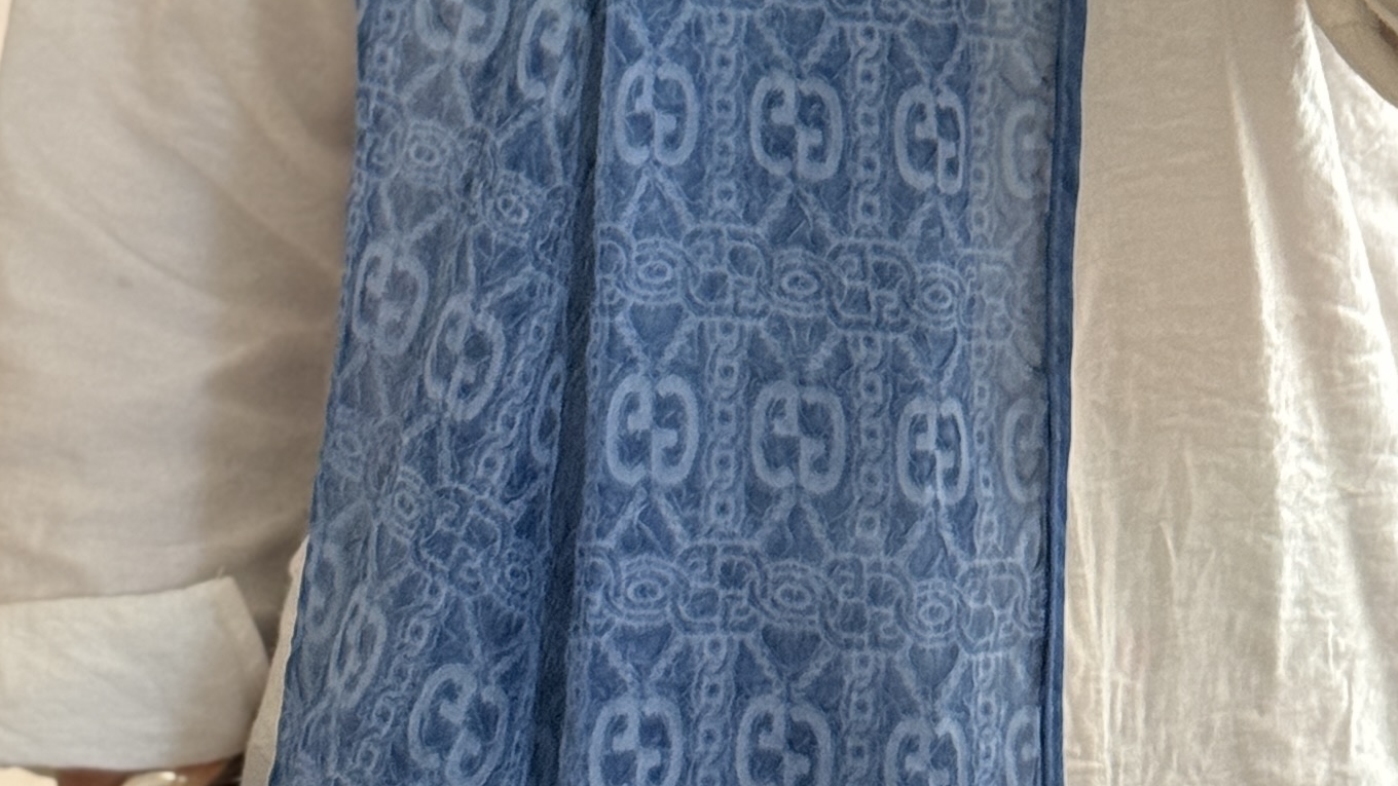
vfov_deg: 7.4
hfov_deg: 13.9
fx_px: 5746
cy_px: -1022
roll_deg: -0.7
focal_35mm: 155
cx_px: 905
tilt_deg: -7.2
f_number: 1.78
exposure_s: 1/60
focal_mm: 6.76
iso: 125
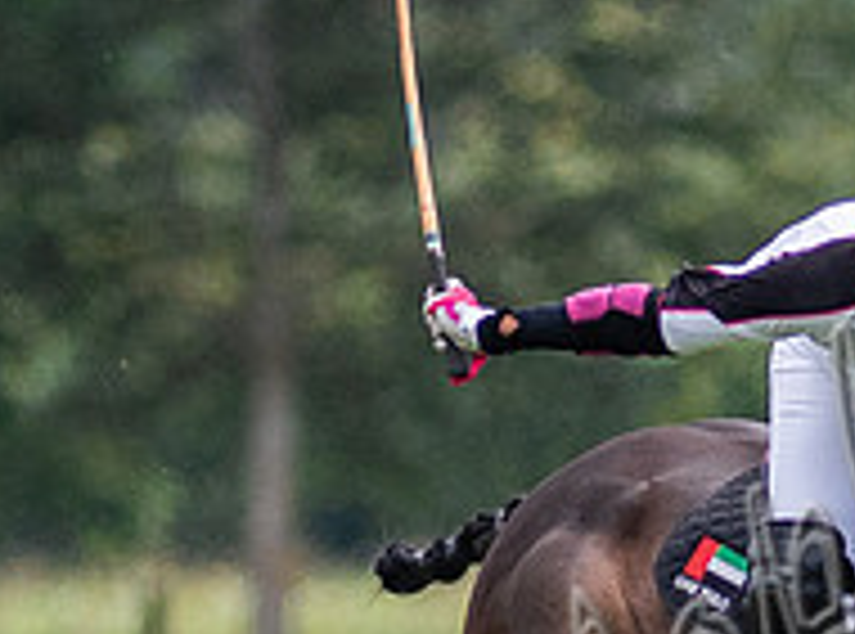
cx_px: 1089
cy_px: 1099
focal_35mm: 2978
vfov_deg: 0.5
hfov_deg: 0.7
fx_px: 73277
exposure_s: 1/5000
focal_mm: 300
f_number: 2.8
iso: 400
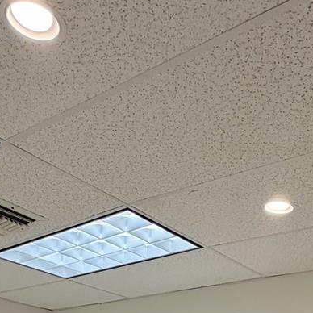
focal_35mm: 49
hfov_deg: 34.6
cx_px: 188
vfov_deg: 21.1
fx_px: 501
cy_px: 581
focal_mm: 2.22
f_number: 2.2
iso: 64
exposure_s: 1/62
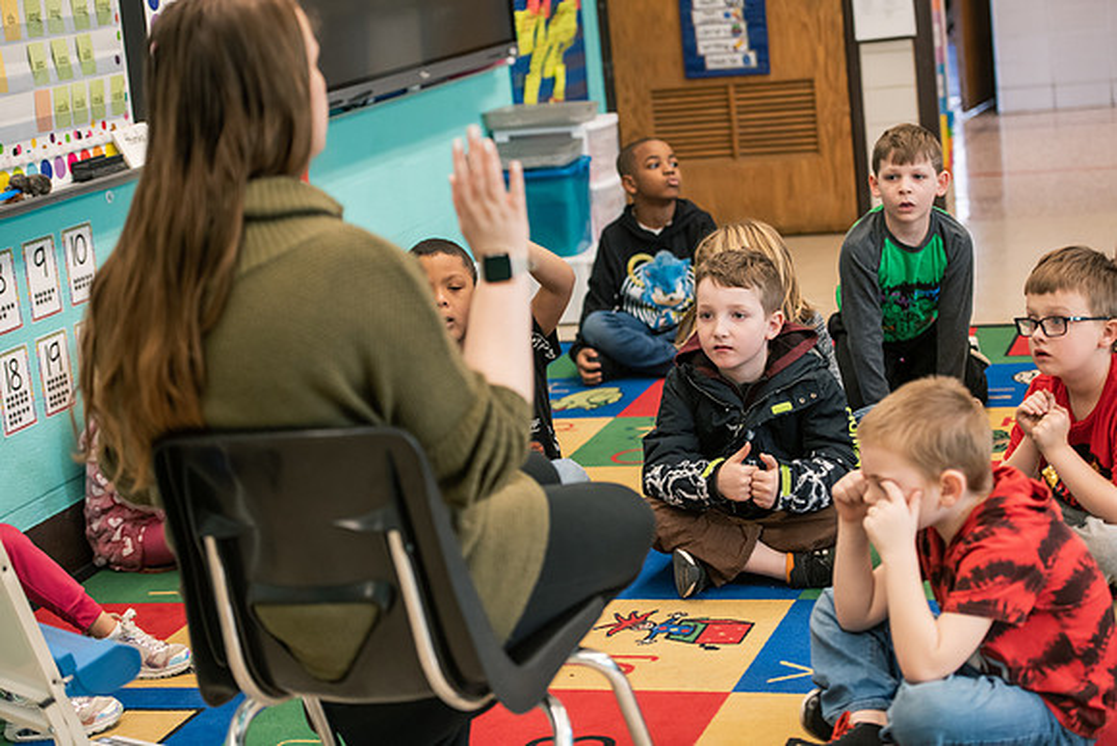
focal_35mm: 70
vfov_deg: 19.5
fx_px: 2172
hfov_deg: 28.8
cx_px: 558
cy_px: 373
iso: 1600
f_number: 3.2
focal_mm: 70
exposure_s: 1/160
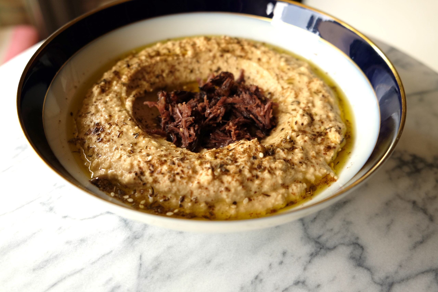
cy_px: 146
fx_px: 377
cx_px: 219
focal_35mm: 31
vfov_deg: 42.3
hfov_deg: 60.3
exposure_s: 1/60
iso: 200
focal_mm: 20.5
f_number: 3.6
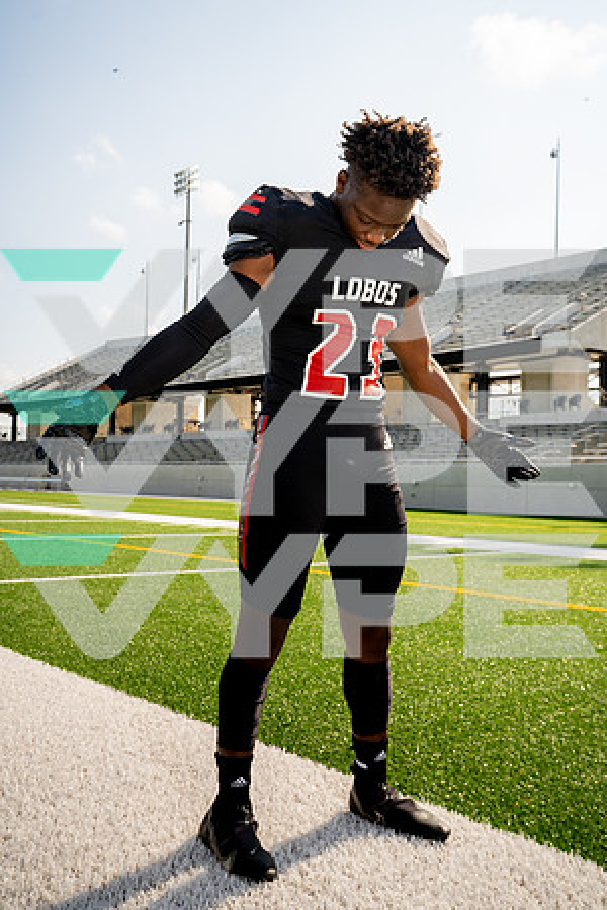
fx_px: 860
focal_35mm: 34
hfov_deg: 38.9
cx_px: 304
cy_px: 455
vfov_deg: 55.8
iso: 100
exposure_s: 1/250
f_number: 7.1
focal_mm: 34
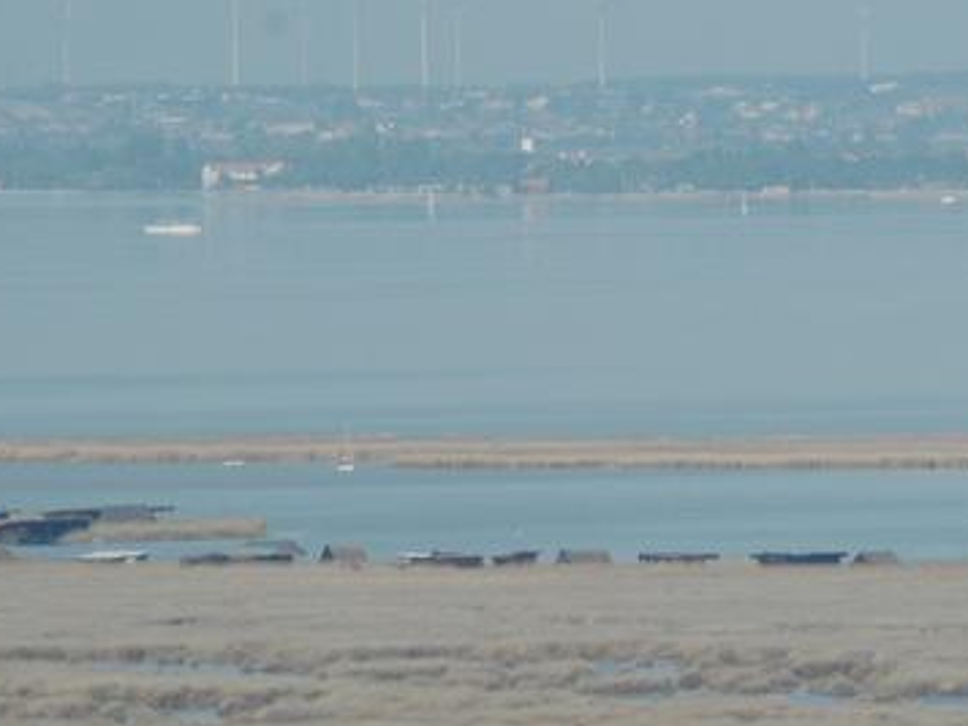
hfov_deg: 1.8
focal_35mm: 1096
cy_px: 487
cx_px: 1016
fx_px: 30648
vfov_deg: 1.4
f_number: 8
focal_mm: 300
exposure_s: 1/1000
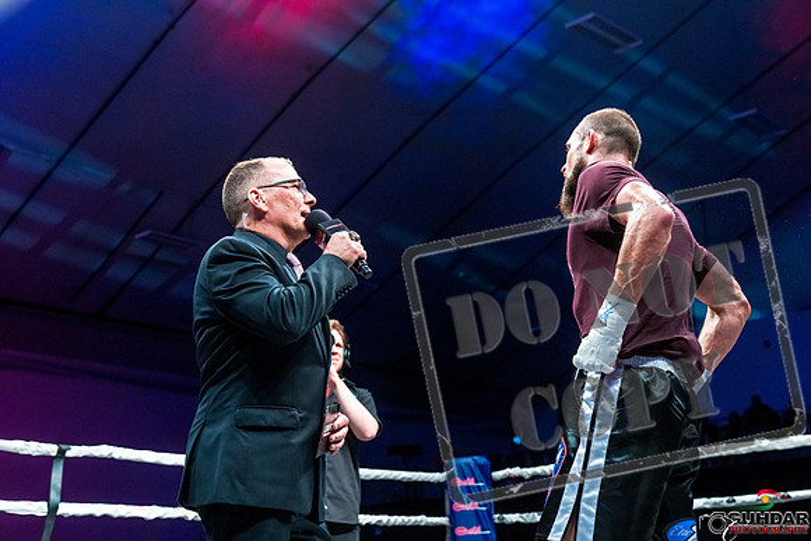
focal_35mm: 52
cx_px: 406
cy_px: 270
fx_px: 1172
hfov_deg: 38.2
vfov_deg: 26.0
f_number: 4
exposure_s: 1/800
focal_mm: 52
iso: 4000
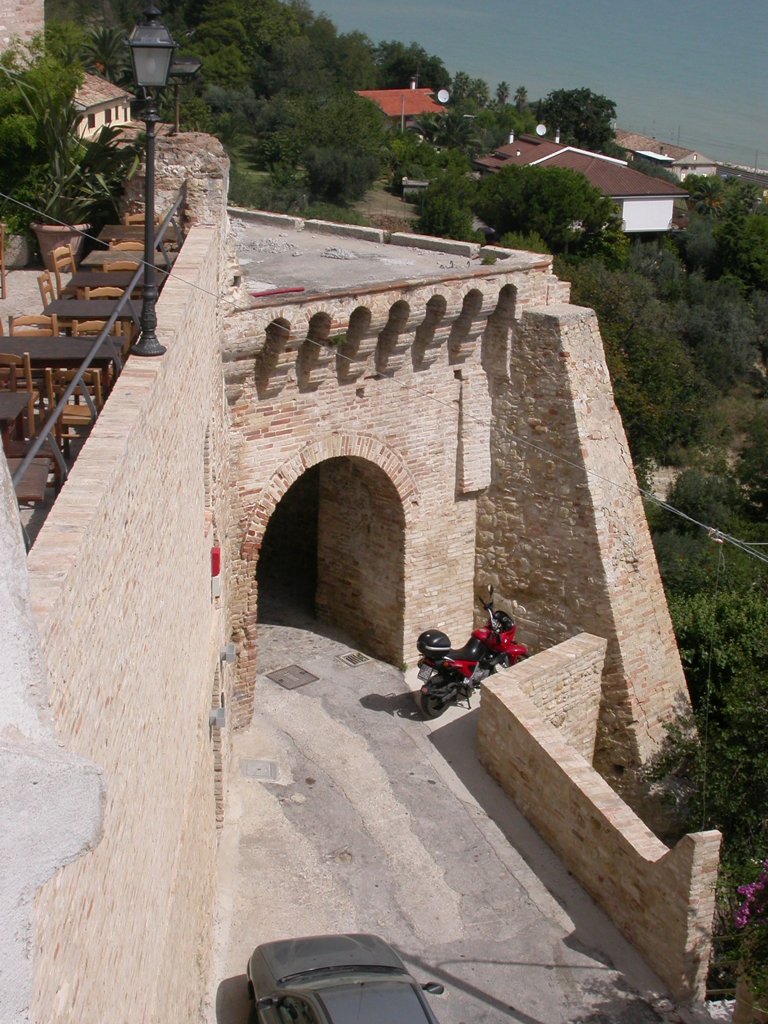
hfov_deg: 21.9
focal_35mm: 67
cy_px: 512
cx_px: 384
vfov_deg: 29.0
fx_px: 1982
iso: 100
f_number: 8.3
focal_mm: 14
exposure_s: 1/478
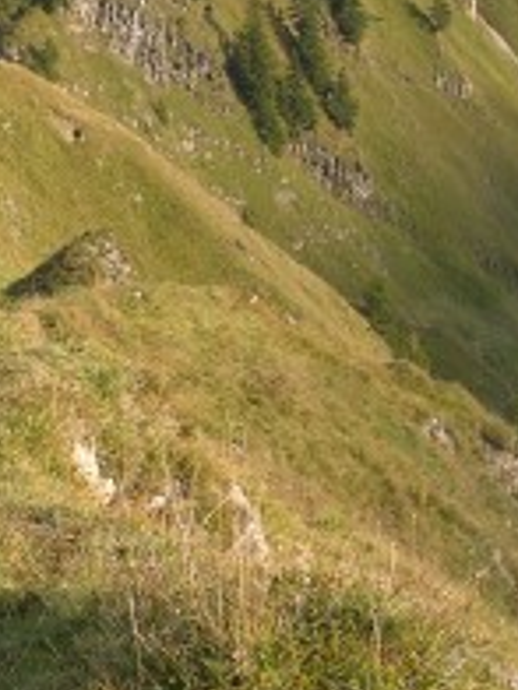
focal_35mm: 137
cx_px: -92
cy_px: 268
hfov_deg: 10.7
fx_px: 2733
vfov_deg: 14.4
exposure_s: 1/143
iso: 50
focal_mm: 8.9
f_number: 4.5
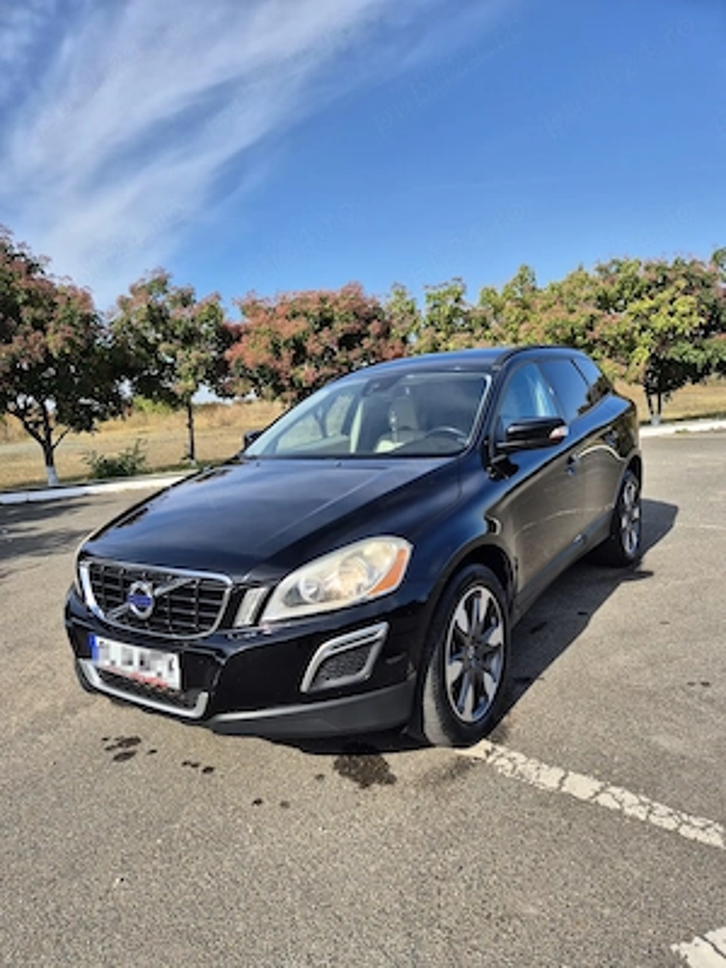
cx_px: 363
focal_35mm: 23
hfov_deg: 58.9
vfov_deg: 73.9
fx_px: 643
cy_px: 484
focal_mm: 5.4
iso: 25
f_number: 1.8
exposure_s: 1/1250
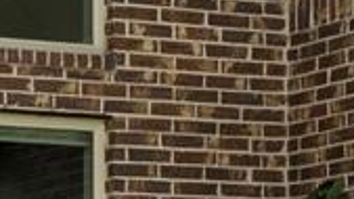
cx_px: 67
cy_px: 419
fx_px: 2027
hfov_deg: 10.0
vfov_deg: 5.5
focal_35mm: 216
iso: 400
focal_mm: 23
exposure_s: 1/50
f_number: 10
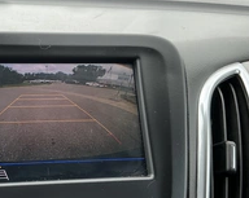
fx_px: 419
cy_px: 127
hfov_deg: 31.9
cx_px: 39
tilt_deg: -20.8
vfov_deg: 26.5
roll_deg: -2.6
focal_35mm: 57
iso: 20
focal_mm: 3
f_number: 1.8
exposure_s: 1/166
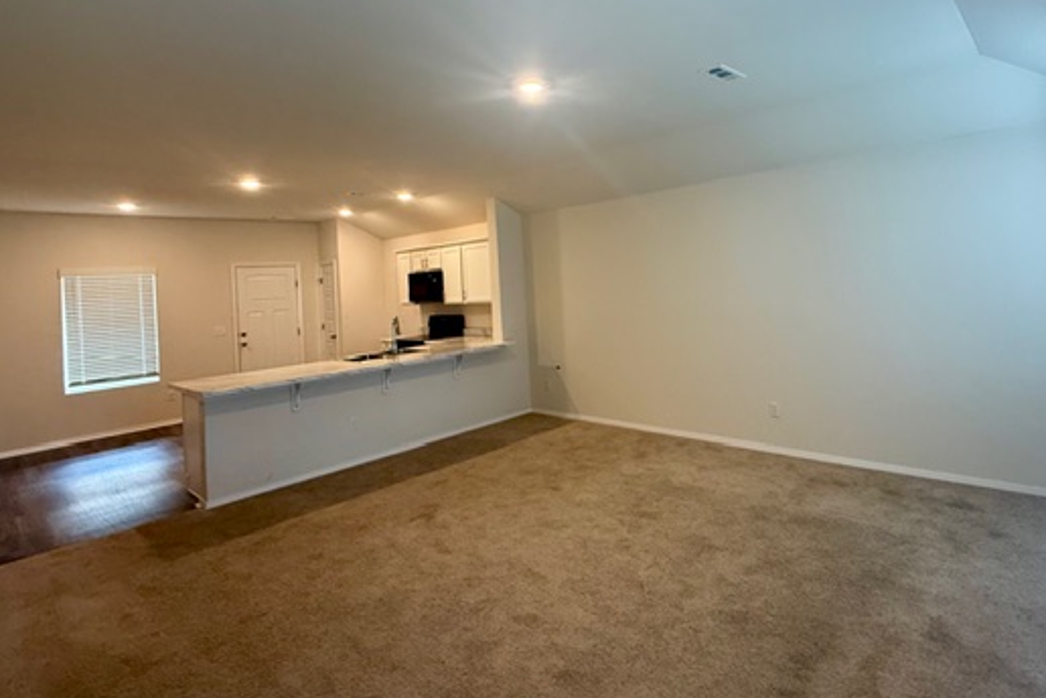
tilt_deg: -3.8
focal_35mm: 18
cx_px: 614
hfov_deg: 89.1
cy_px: 410
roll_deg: +3.9
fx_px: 523
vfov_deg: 66.9
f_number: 2.2
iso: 200
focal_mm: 2.22
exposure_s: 1/60
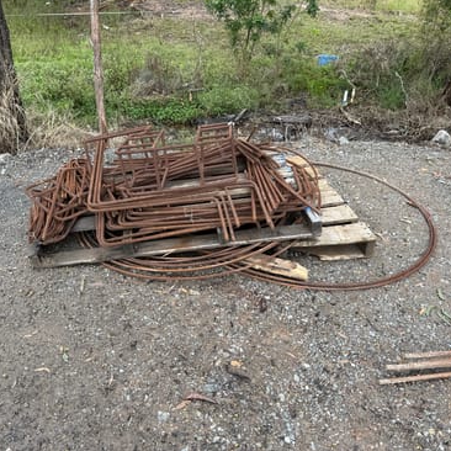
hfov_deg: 55.5
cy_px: 221
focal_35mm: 29
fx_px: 427
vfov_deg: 55.6
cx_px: 205
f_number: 1.78
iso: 80
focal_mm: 6.76
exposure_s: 1/898
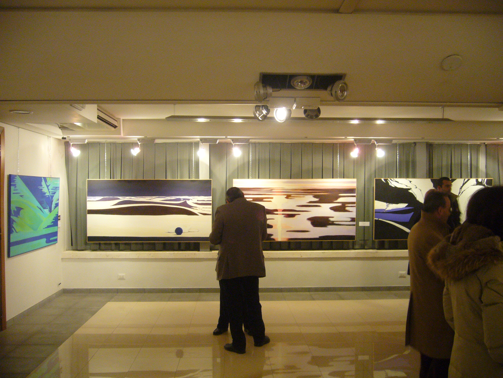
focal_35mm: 35
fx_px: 509
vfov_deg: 40.7
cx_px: 252
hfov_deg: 52.6
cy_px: 189
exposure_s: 1/8
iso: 200
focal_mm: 5.8
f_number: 2.8
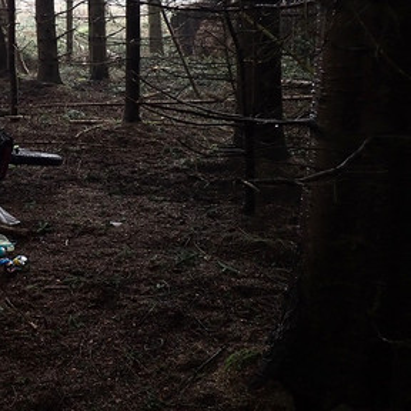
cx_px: -11
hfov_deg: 27.2
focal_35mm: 59
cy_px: 126
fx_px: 793
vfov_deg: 28.8
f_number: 2.3
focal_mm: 5.4
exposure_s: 1/125
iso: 100
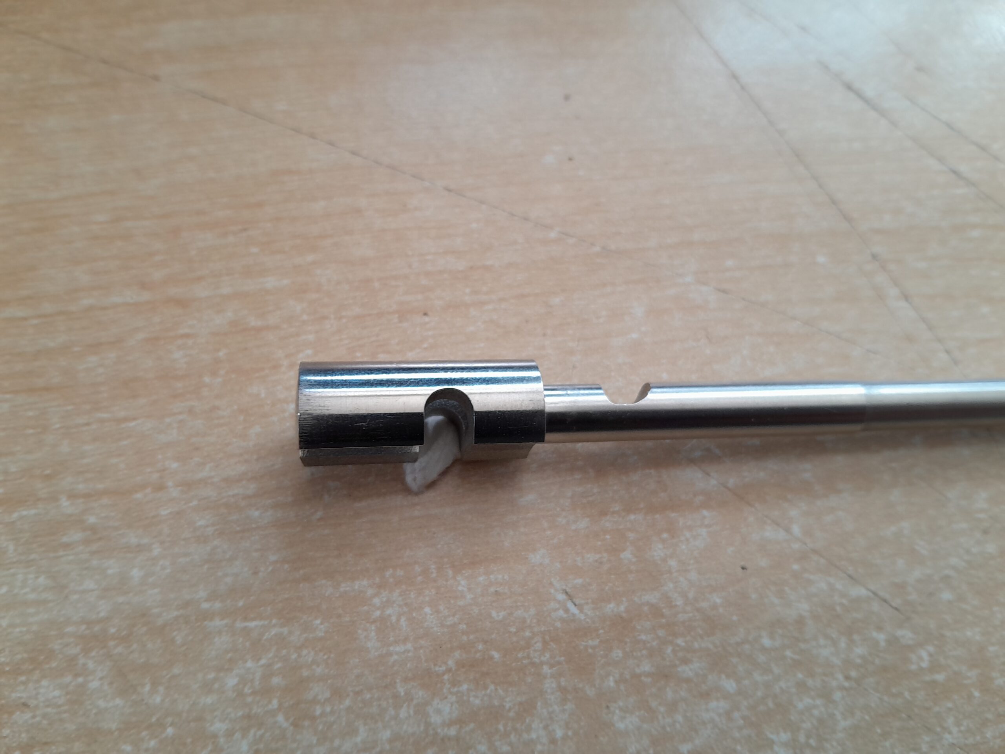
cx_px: 502
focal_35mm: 26
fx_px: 755
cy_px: 377
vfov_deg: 53.1
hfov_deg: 67.3
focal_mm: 3.98
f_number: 1.8
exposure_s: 1/60
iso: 64
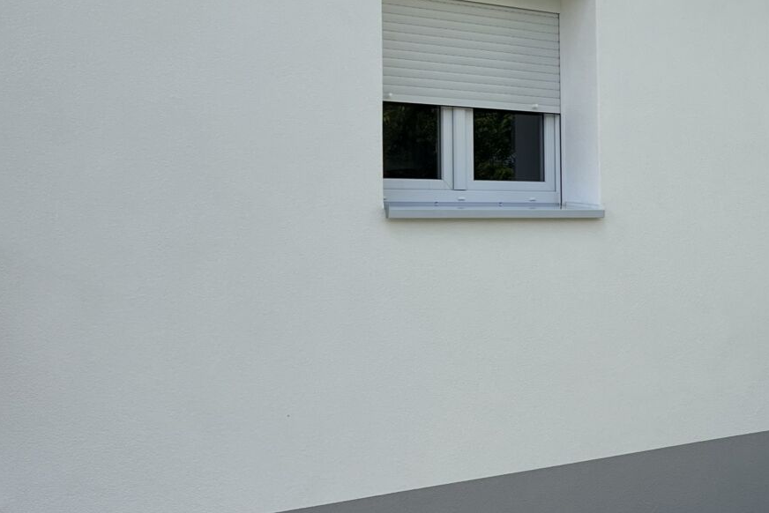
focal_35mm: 62
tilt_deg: +3.1
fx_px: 1325
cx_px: 765
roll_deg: +1.9
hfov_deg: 30.2
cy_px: 194
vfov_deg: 21.9
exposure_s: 1/4444
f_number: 1.5
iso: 50
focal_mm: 5.7
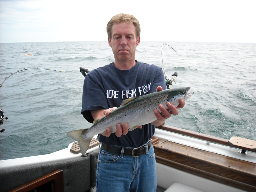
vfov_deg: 40.7
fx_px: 259
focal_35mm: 35
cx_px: 128
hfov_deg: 52.6
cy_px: 96
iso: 118
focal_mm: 5.7
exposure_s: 1/250
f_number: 5.6
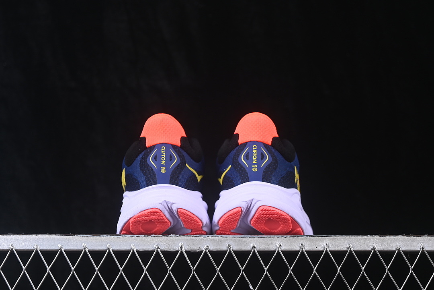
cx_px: 217
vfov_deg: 18.2
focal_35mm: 75
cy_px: 145
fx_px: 904
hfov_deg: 27.0
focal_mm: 50
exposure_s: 1/60
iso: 160
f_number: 6.3
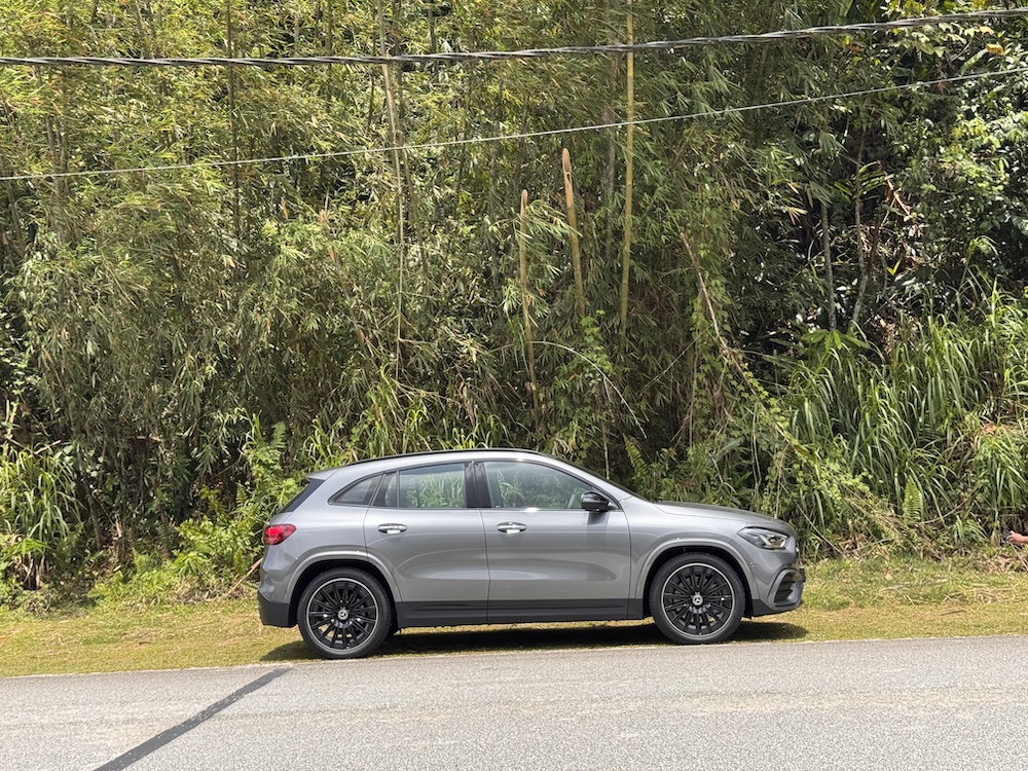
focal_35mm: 48
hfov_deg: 39.7
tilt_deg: +4.2
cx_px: 514
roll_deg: +4.2
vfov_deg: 30.3
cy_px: 386
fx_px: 1425
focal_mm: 6.76
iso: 64
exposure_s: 1/1818
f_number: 1.78
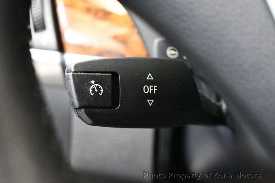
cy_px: 92
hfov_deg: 33.4
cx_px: 138
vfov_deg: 22.6
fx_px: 458
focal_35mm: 60
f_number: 5
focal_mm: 40
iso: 12800
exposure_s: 1/60
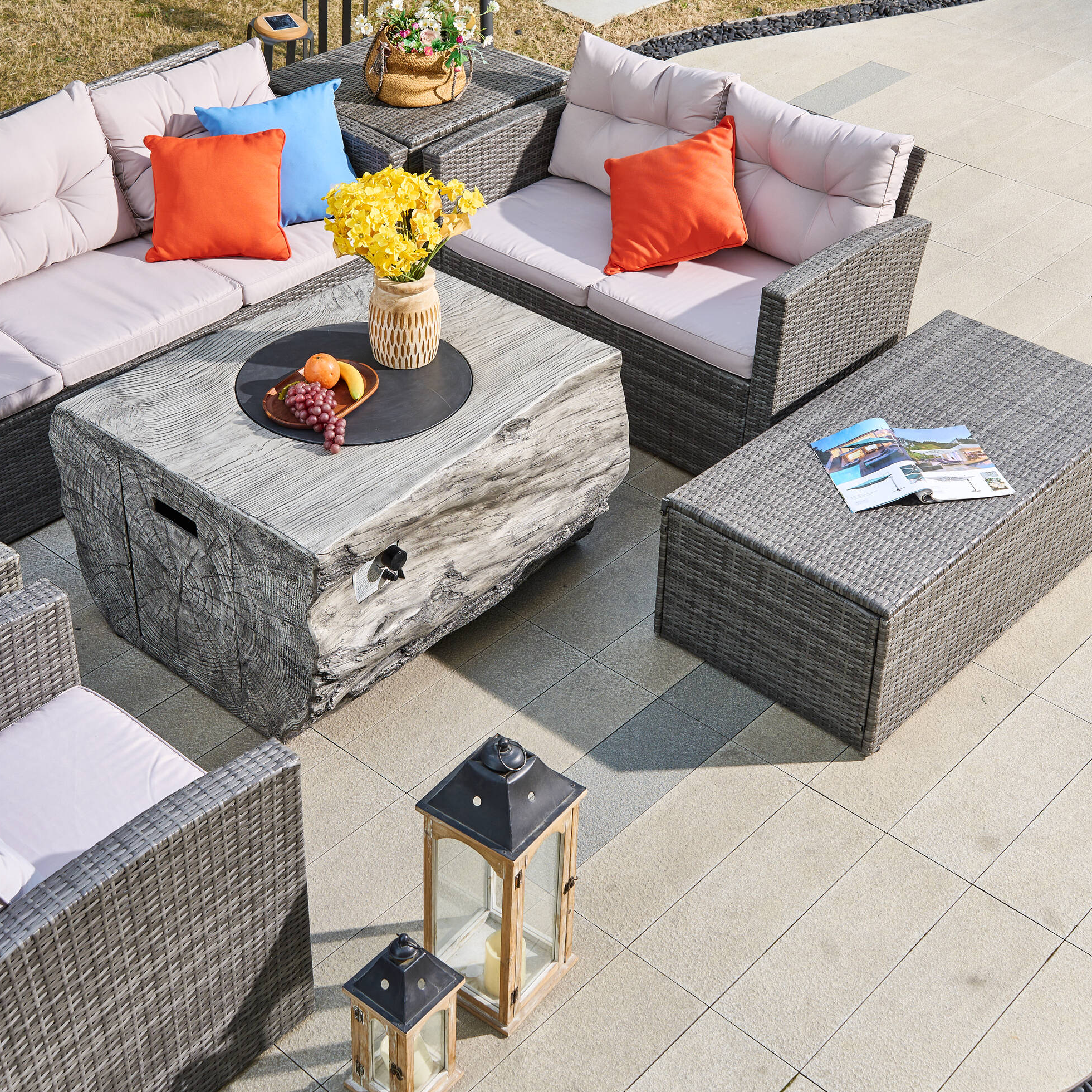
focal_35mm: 52
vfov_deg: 32.4
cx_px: 549
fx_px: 1856
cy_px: 334
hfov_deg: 32.8
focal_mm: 40
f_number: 8
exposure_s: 1/80
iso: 160
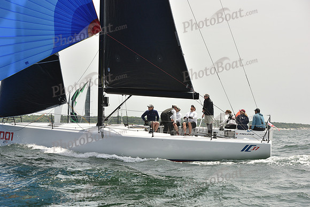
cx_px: 155
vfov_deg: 19.5
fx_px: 603
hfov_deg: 28.8
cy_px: 104
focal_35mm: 70
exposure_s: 1/1600
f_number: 8
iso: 400
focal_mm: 70
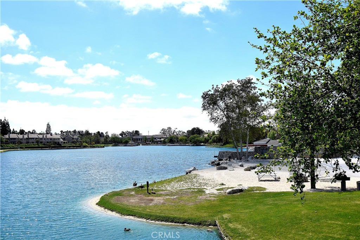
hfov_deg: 53.1
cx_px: 180
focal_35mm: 36
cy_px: 120
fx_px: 360
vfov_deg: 36.9
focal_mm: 24
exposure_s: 1/400
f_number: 10
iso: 200
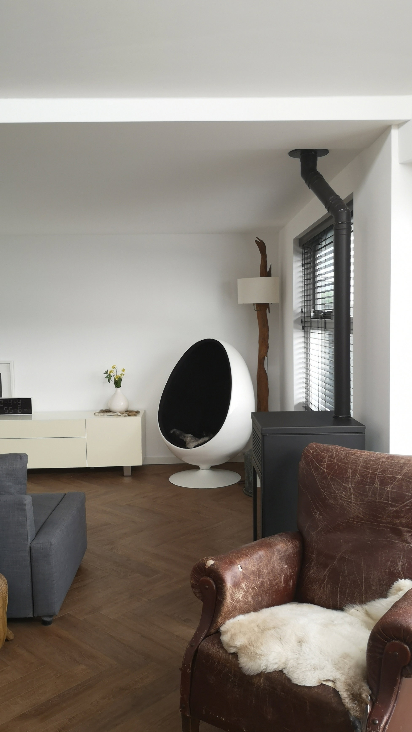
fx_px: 583
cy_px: 362
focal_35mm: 30
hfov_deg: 38.9
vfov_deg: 64.3
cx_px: 213
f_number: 1.8
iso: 100
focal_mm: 5.58
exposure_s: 1/60
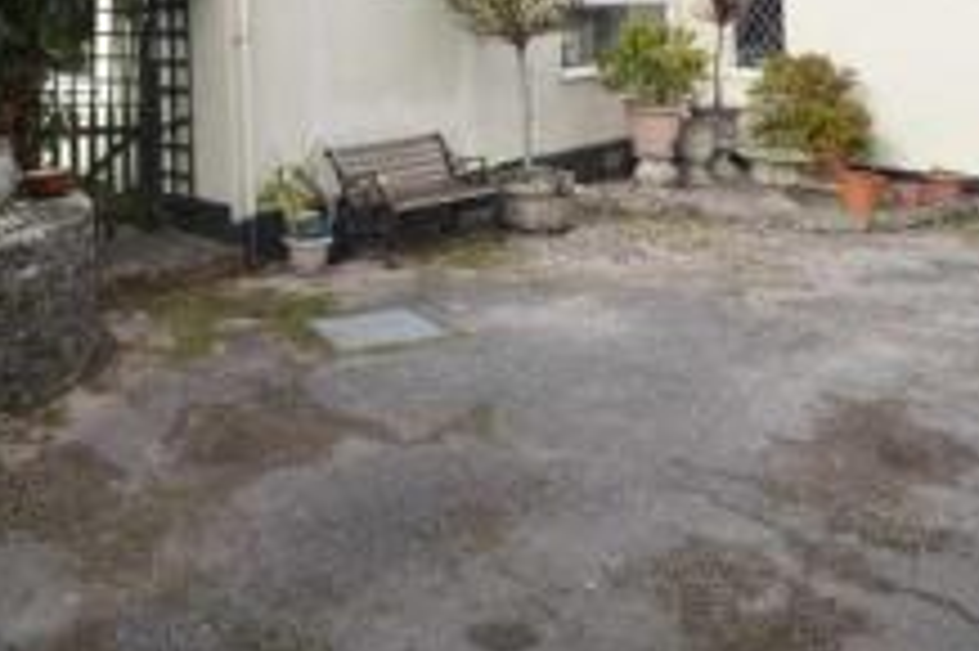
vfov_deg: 33.0
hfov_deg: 49.6
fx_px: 981
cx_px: 180
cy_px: -29
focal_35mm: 36
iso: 200
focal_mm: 11
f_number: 8
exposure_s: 1/250
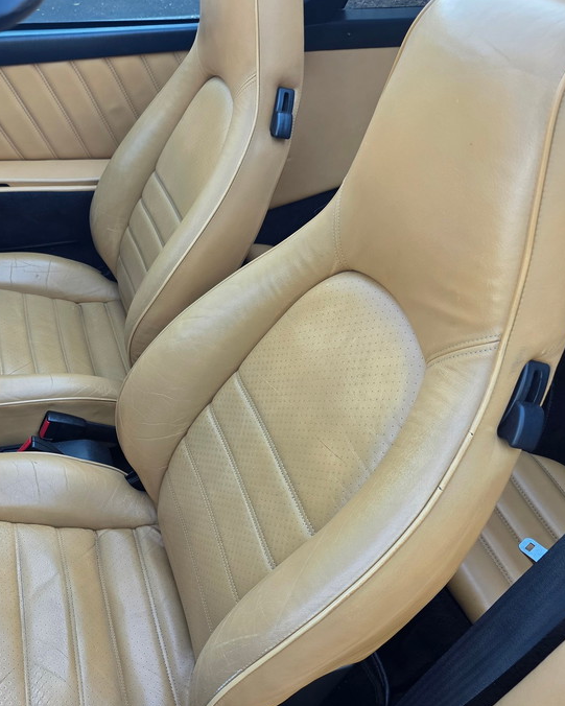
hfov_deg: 41.7
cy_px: 350
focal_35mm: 34
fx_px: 711
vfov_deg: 52.8
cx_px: 124
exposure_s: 1/180
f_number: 1.7
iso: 125
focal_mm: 6.3
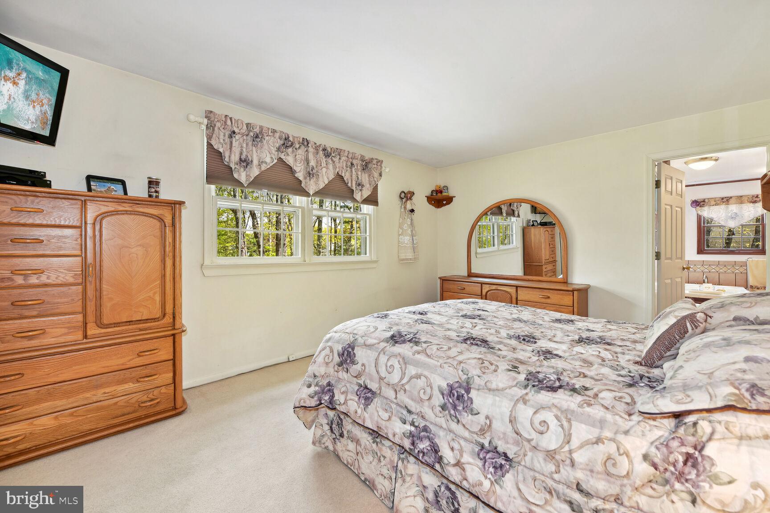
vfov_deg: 77.3
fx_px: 321
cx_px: 385
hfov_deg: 100.4
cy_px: 256
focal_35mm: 15
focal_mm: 15
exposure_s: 1/10
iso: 200
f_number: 8
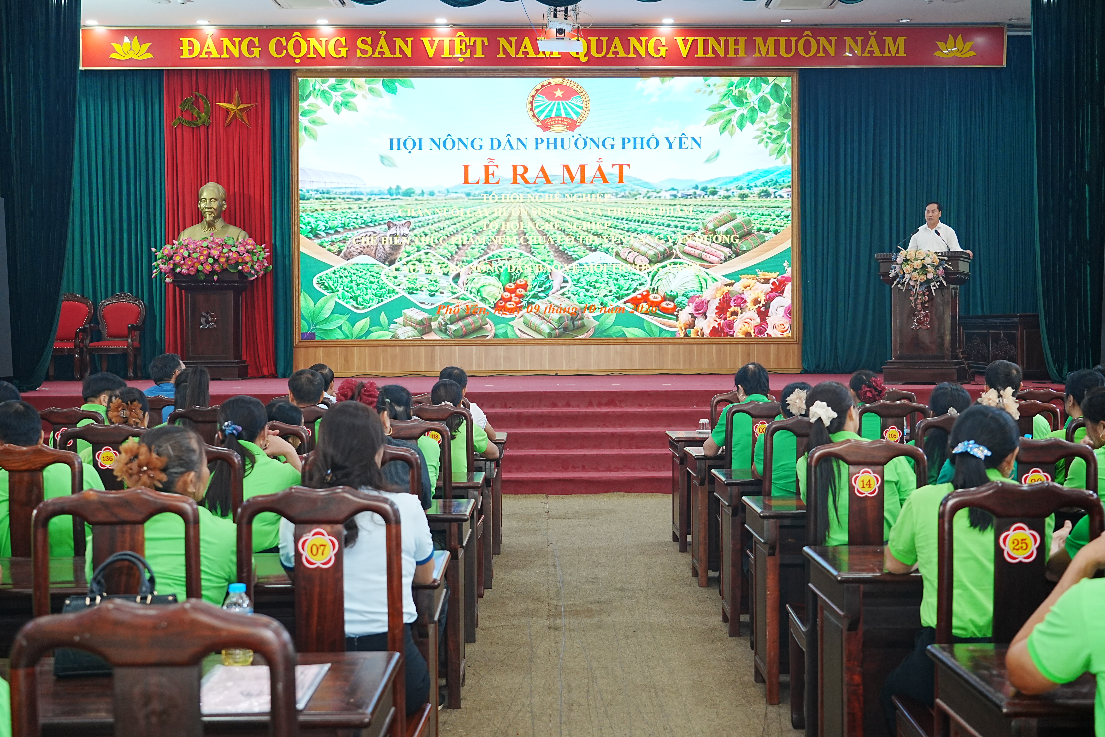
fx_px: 1258
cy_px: 368
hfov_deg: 47.4
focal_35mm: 41
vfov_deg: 32.6
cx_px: 552
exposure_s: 1/80
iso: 1250
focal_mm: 41
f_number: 4.5
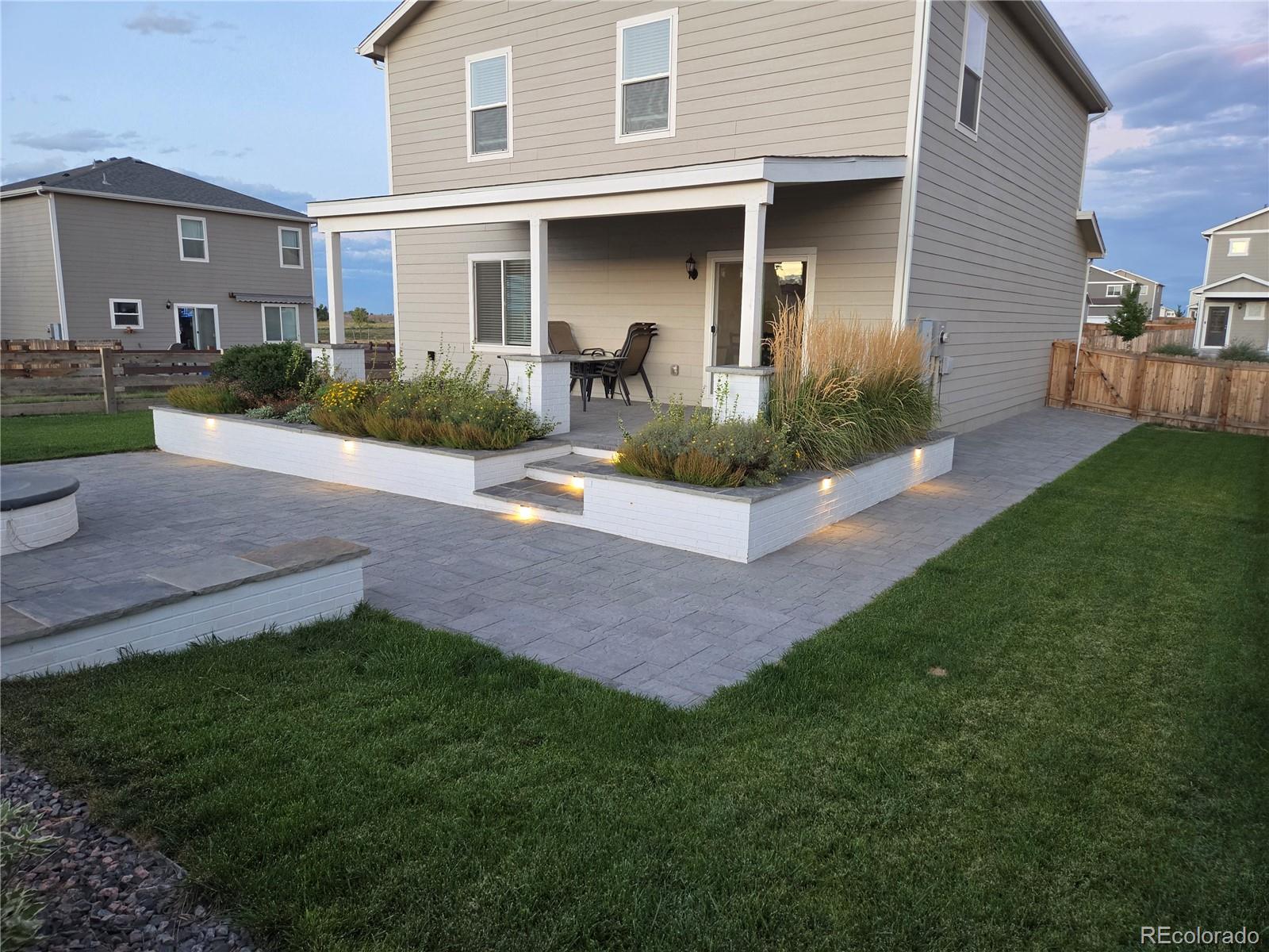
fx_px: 843
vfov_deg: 58.9
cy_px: 476
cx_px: 634
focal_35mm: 23
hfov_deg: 73.9
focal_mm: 5.4
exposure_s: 1/120
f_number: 1.8
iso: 400
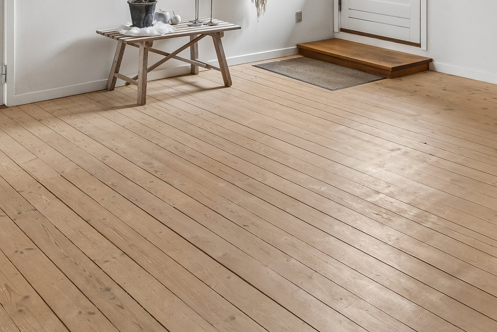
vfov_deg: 26.8
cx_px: 236
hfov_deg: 45.1
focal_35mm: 43
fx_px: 598
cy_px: -82
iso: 200
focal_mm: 11
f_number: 8
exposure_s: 1/3.33
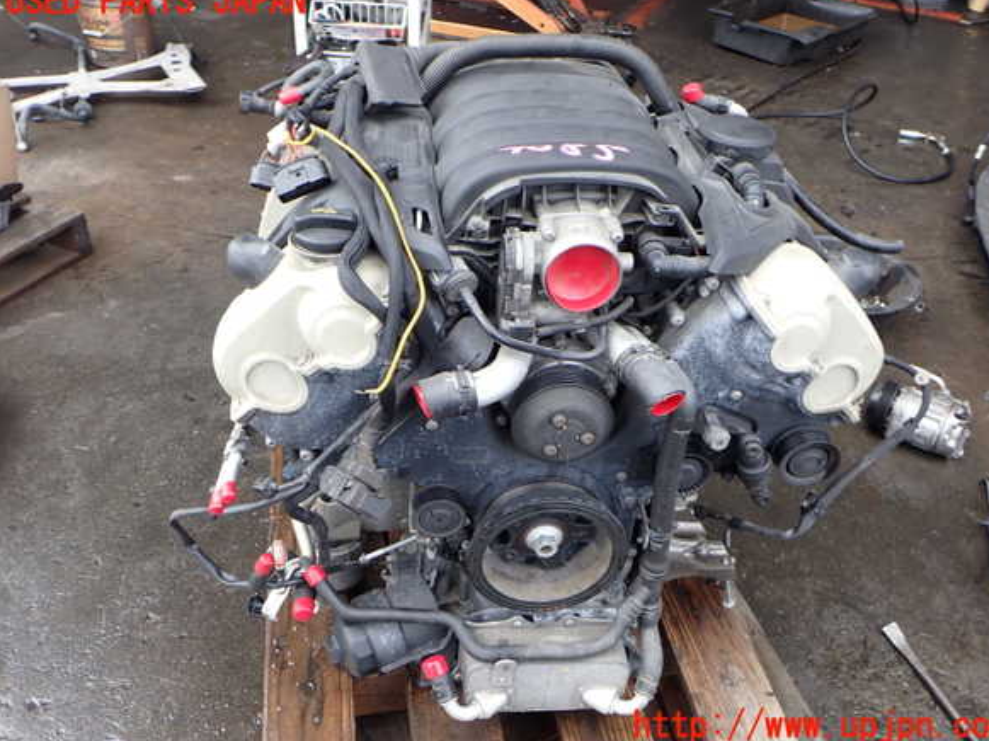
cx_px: 507
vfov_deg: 45.4
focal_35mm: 31
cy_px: 365
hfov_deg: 58.4
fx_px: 885
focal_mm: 5.4
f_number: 3.2
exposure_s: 1/125
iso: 100
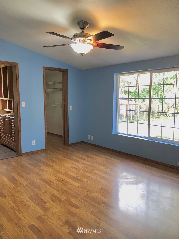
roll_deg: +0.3
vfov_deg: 63.4
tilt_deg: -6.8
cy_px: 120
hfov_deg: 49.7
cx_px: 90
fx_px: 193
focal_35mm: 28
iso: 40
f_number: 1.8
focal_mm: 3.99
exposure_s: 1/30
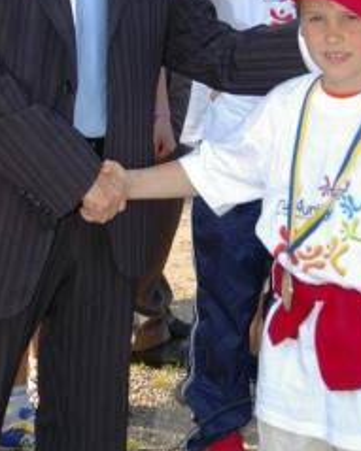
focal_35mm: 119
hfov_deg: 13.0
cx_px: 185
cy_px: 125
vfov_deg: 16.1
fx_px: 1589
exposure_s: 1/180
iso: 200
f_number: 8
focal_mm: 45
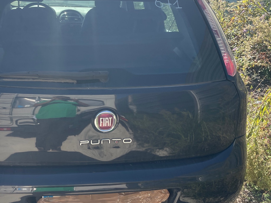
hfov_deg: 45.2
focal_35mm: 41
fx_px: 321
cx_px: 94
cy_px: 112
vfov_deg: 35.1
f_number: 1.6
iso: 32
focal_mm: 4.2
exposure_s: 1/1208
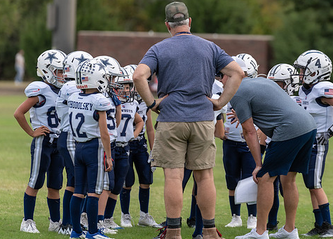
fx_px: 3562
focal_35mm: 376
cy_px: 82
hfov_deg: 5.4
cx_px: 209
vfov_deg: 3.8
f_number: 3.5
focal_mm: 200
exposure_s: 1/1250
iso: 200
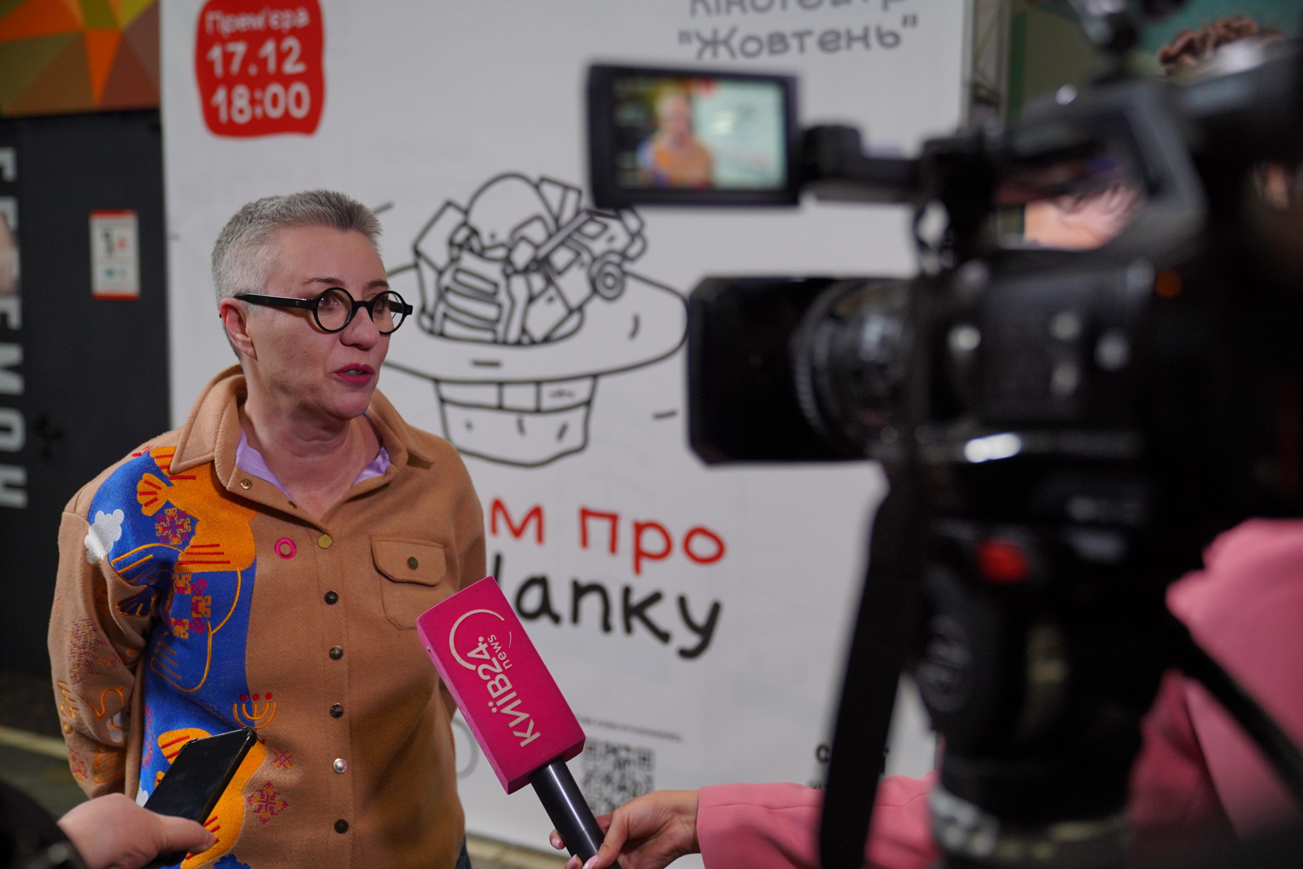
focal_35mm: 41
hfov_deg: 47.4
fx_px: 1484
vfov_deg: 32.6
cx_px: 652
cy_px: 434
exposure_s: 1/500
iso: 1000
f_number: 2.8
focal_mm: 41
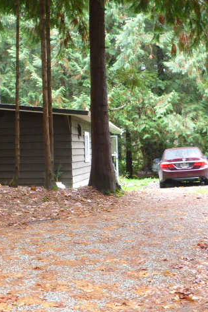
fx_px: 537
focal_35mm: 62
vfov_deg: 32.4
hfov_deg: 21.5
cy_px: 154
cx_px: 29
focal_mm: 7.9
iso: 400
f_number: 4.1
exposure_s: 1/15
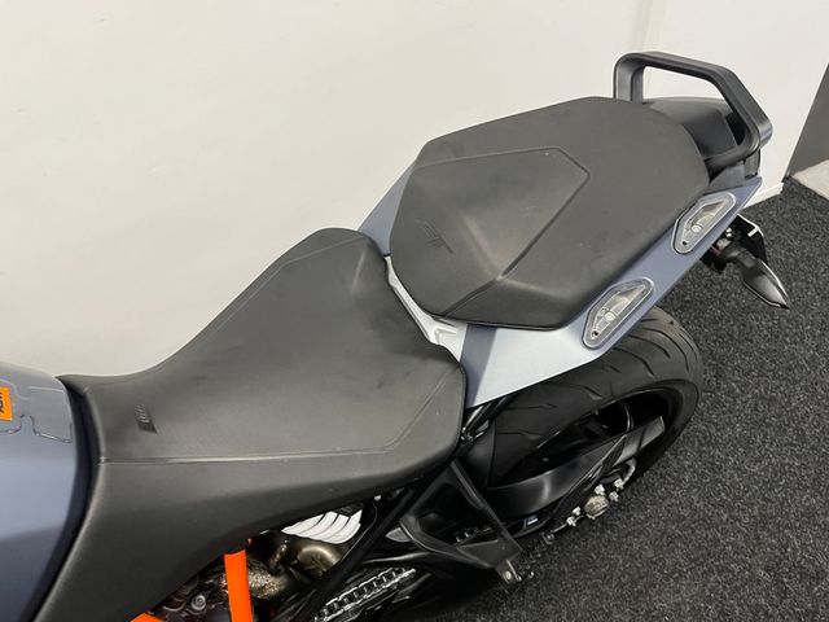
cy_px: 311
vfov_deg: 53.1
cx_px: 414
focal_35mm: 26
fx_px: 623
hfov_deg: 67.3
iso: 125
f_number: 1.6
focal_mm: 5.1
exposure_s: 1/50
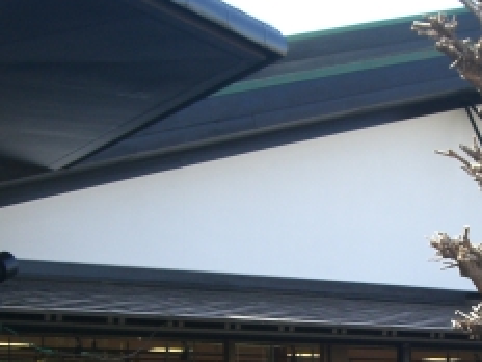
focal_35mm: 105
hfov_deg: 18.4
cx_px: 445
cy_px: 389
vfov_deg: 13.8
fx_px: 1462
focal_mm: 6.2
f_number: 4.3
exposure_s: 1/160
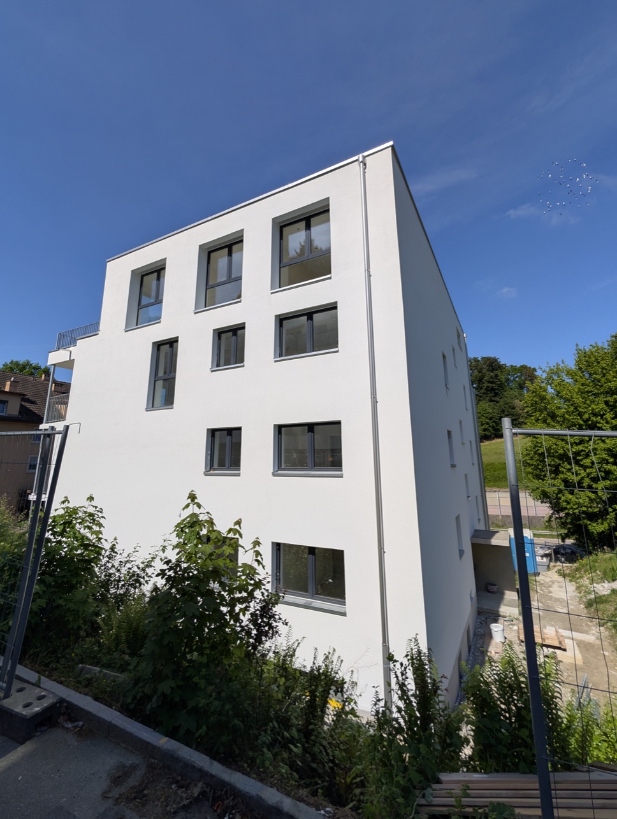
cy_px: 378
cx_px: 308
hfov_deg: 85.8
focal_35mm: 14
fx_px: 332
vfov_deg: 101.8
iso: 55
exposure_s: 1/6993
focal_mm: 2.02
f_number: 1.7
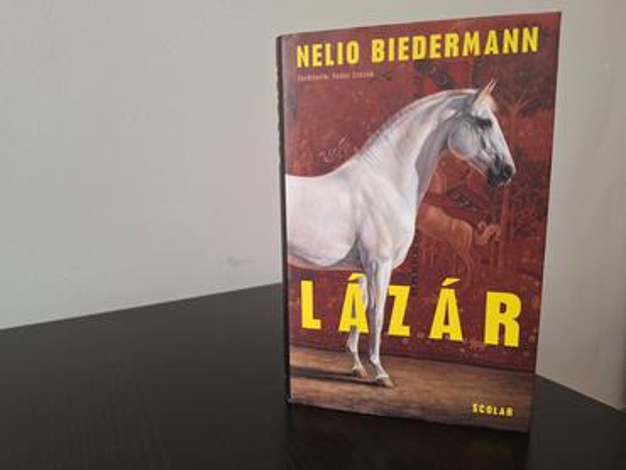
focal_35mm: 23
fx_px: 416
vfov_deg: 58.9
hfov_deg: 73.9
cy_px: 235
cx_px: 313
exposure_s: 1/33
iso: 200
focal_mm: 5.54
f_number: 1.8
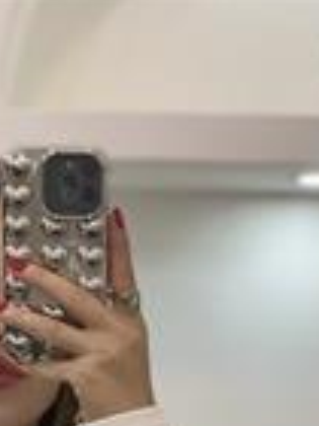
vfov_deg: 12.4
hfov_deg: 9.6
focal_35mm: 153
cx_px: -46
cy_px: 613
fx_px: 1880
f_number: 2
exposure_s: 1/100
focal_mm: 6
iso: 64
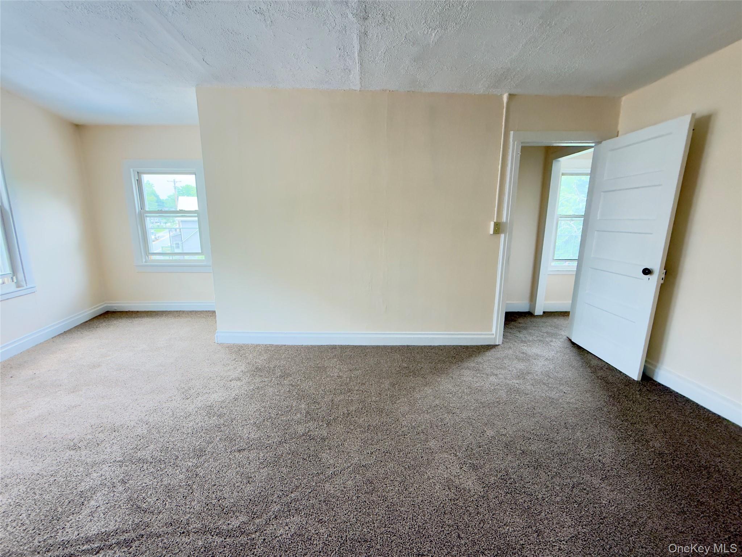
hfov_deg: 102.1
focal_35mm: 14
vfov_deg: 85.7
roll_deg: +0.9
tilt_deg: -12.0
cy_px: 278
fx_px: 300
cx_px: 371
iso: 640
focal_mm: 2.22
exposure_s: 1/60
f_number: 2.2
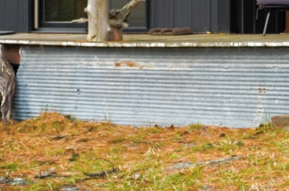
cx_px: 290
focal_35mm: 98
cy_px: -87
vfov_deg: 13.2
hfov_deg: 20.2
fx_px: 785
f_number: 9
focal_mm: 18
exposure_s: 1/6
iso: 250
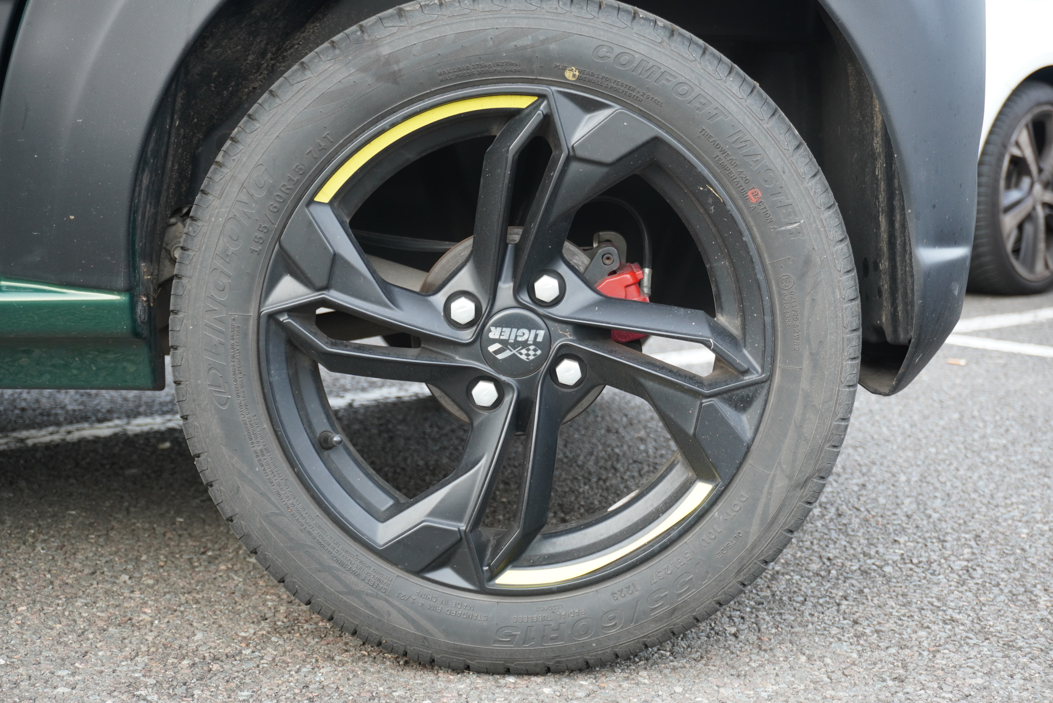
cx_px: 526
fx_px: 1536
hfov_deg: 37.8
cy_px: 352
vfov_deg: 25.8
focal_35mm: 52
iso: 500
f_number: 5.6
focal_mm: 35
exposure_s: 1/60
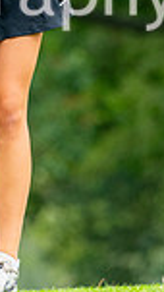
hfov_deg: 0.9
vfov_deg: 1.5
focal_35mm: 1409
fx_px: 10887
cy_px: -89
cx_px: -31
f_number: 4.5
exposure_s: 1/640
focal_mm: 300
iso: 400
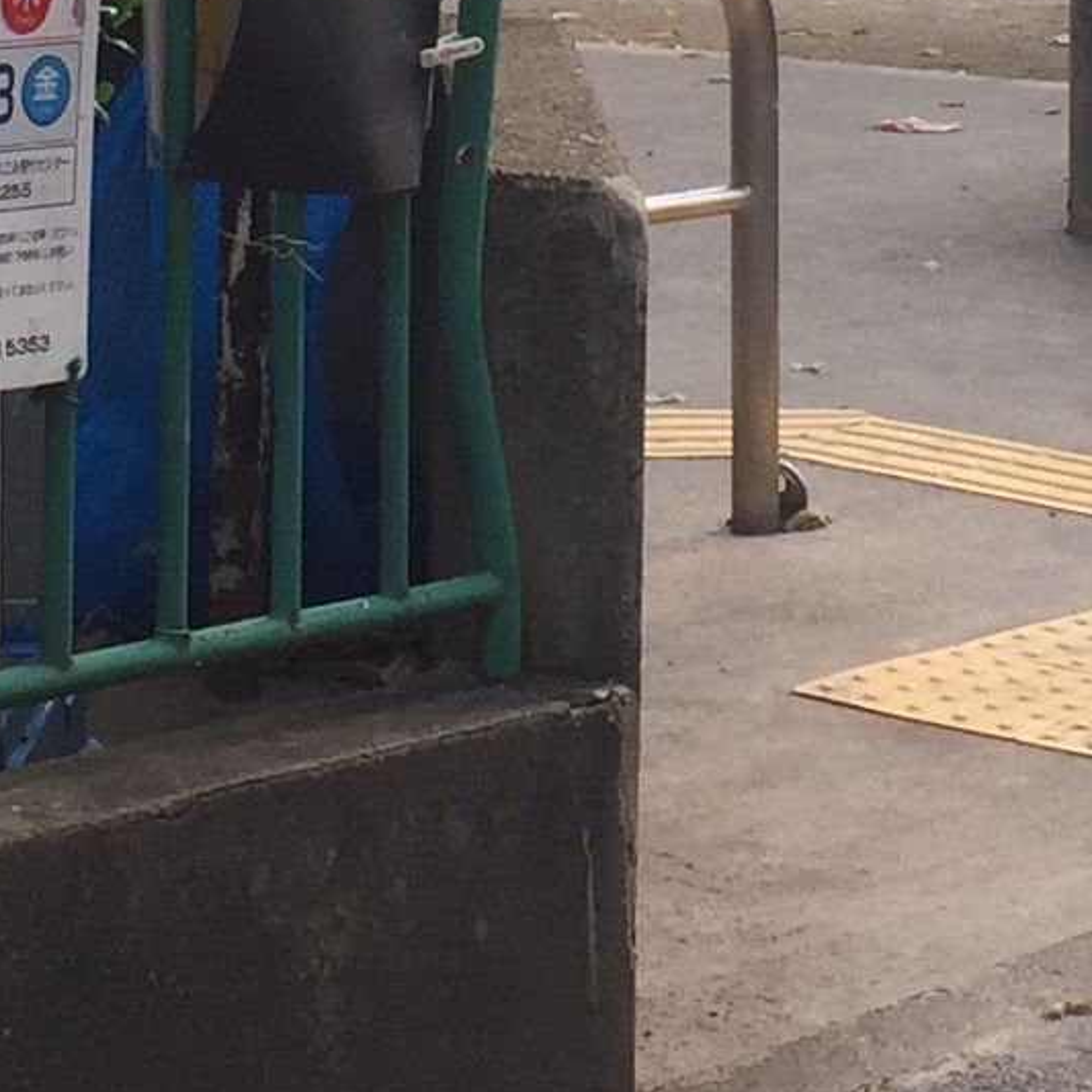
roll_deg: -0.7
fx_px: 5603
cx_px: 570
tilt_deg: -2.6
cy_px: -375
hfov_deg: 11.1
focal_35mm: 157
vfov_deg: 10.8
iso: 32
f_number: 2.2
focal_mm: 4.15
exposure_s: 1/694
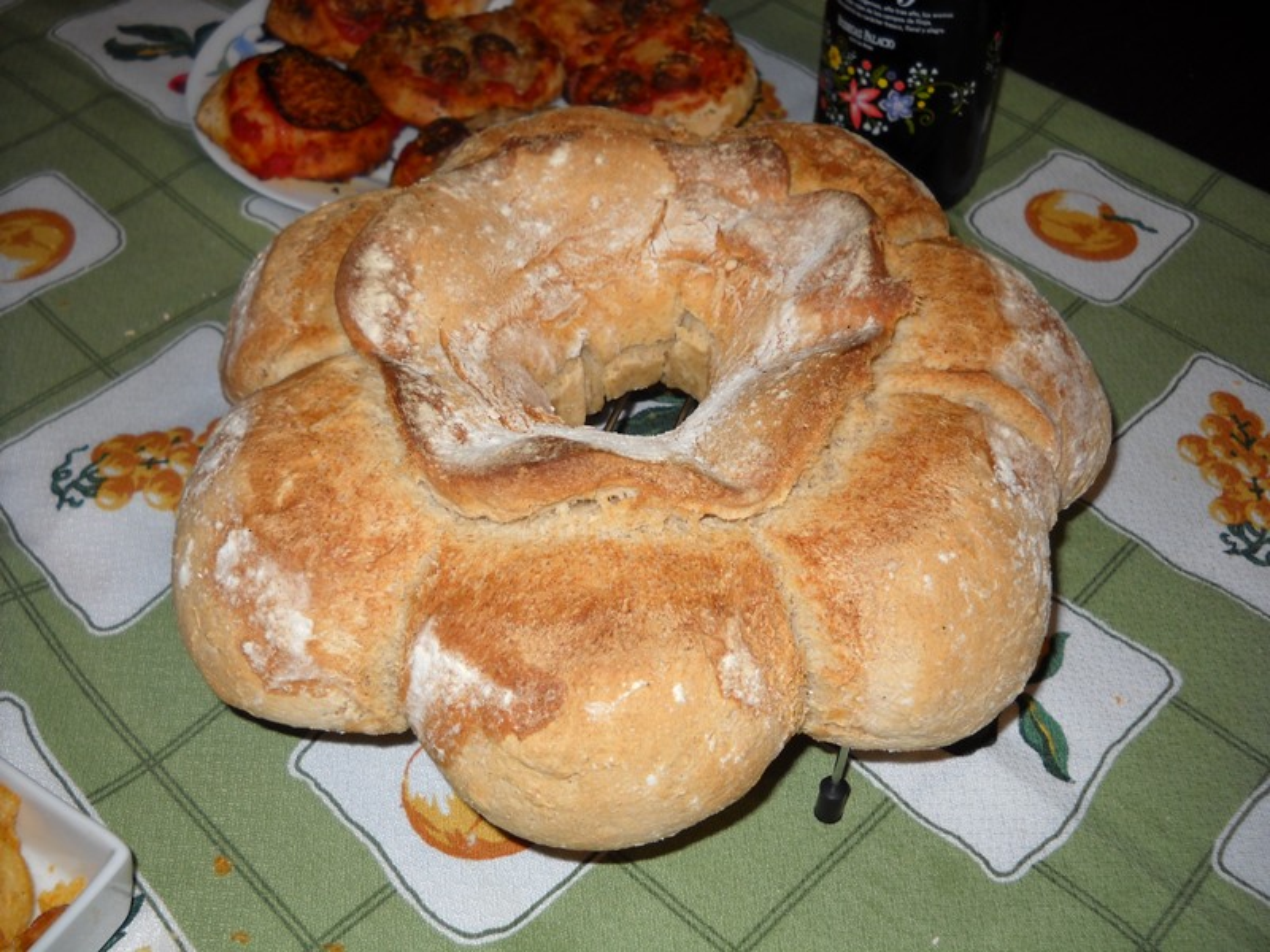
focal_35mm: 41
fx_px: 1504
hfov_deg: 45.8
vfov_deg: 35.1
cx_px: 635
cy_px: 476
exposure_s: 1/30
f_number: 3.1
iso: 64
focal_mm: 6.72
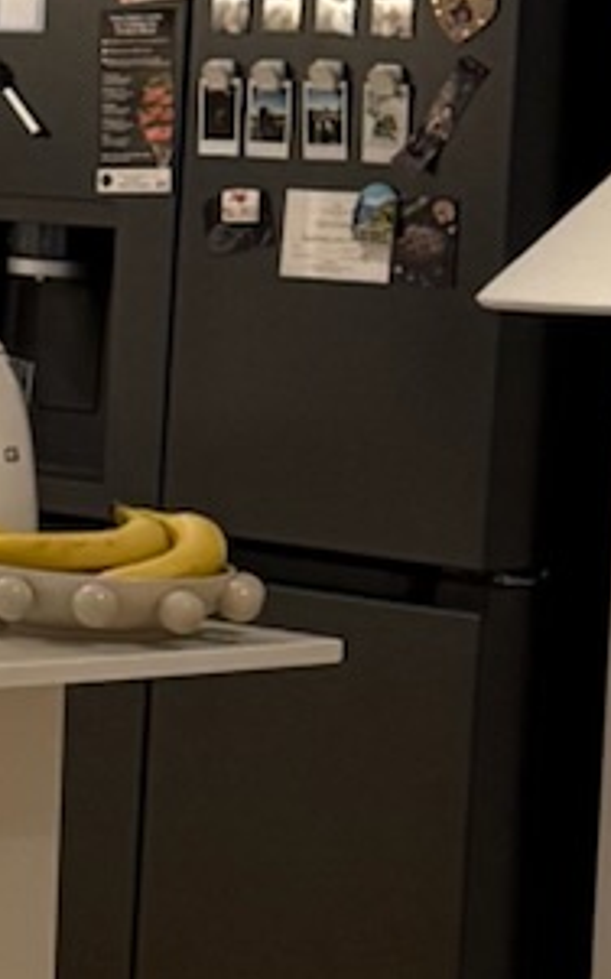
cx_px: -1742
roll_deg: -1.9
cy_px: 237
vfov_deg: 12.1
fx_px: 4611
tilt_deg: -3.1
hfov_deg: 6.3
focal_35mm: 173
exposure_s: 1/121
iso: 200
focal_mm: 6.76
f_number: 1.78
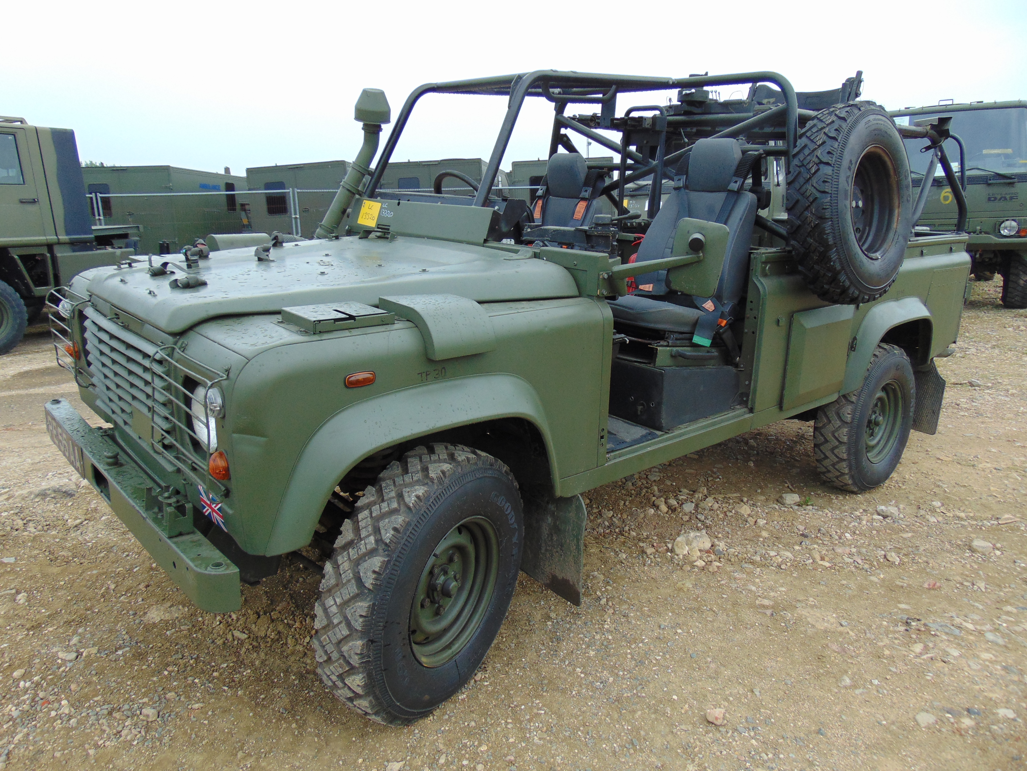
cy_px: 386
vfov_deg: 54.9
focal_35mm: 25
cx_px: 514
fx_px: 742
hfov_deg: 69.4
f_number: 3
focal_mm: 4.5
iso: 80
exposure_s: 1/500
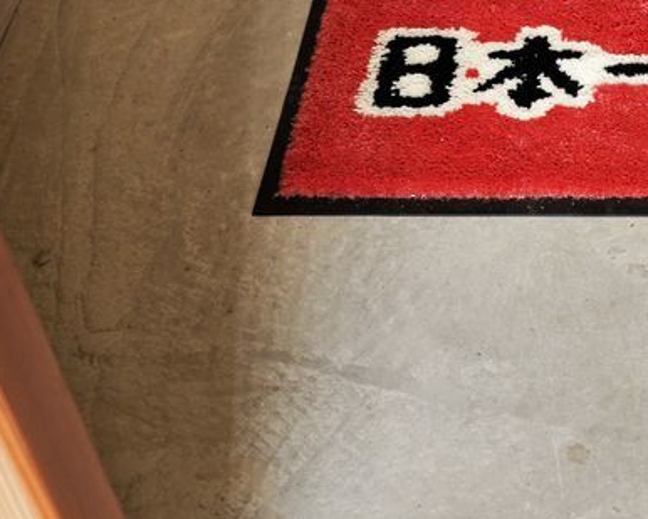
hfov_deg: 17.1
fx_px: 2014
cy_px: 82
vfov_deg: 14.6
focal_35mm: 105
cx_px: 854
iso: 500
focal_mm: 36
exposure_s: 1/160
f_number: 4
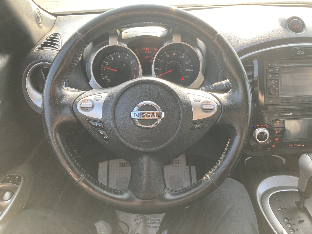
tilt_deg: -26.9
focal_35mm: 28
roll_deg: +0.2
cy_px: 117
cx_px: 156
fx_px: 252
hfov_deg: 63.4
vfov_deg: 49.7
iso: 32
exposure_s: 1/121
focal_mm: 3.99
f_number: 1.8
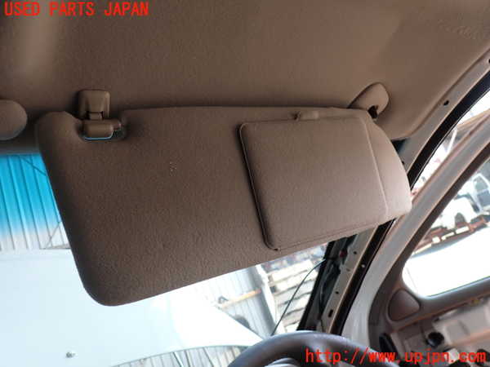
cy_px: 184
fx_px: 354
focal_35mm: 25
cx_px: 245
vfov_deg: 54.9
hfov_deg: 69.4
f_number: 2.8
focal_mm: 4.5
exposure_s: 1/160
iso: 100
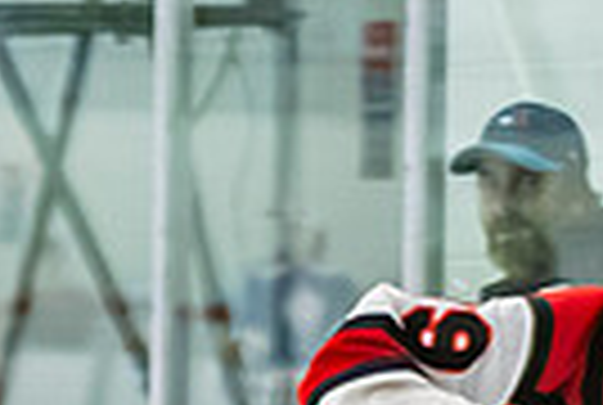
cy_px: 648
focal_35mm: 720
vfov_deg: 1.9
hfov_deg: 2.8
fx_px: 12087
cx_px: 1389
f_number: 2.8
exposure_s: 1/640
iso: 3200
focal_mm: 80
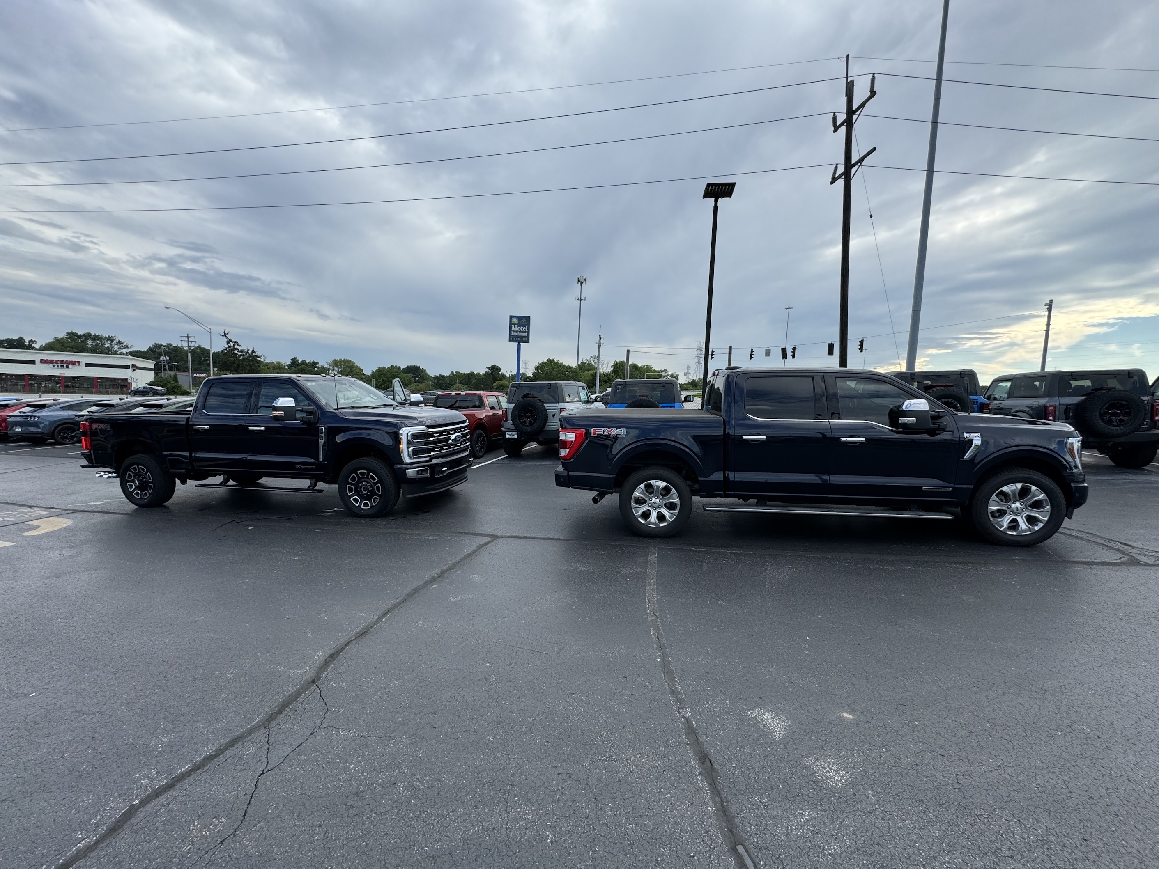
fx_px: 469
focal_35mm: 14
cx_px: 580
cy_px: 434
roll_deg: -2.1
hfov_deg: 102.1
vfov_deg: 85.7
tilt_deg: -6.4
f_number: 2.2
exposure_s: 1/812
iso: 40
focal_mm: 2.22
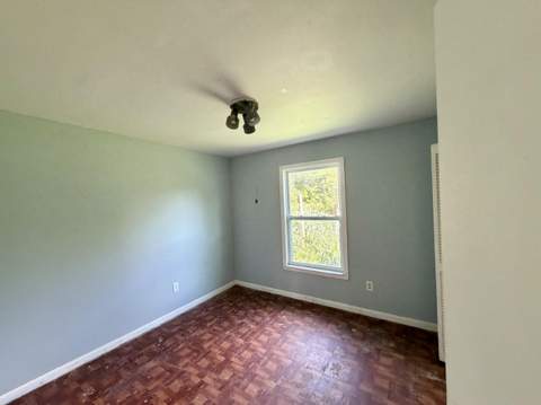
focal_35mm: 14
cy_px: 202
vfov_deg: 85.6
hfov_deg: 102.1
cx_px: 270
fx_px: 219
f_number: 2.2
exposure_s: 1/72
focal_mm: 2.22
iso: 320
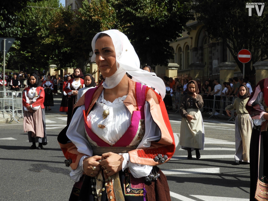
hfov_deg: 20.7
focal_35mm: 95
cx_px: 134
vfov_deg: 15.6
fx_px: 735
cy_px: 100
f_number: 4.8
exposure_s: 1/640
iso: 100
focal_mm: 17
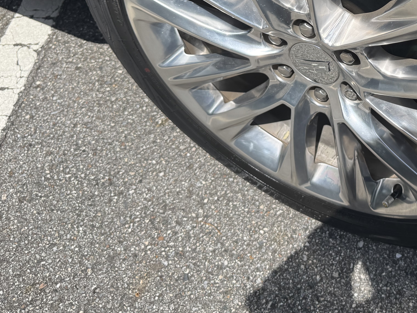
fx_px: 542
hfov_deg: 40.2
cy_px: 49
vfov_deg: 31.1
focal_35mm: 45
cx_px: 339
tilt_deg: -46.6
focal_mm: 6.76
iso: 100
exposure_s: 1/4405
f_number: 1.78
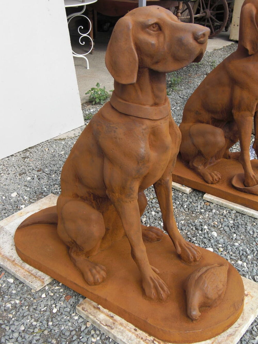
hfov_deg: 36.8
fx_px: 388
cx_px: 129
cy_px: 172
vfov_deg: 47.9
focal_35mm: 39
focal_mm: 6.9
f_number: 3
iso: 50
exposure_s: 1/200
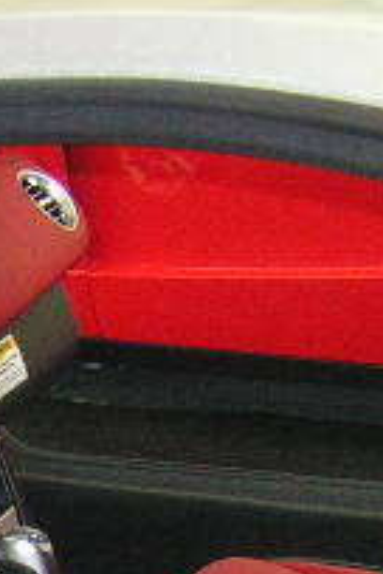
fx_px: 2441
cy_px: 608
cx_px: -152
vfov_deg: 13.2
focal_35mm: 153
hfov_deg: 8.8
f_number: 2.9
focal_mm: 6.1
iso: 400
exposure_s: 1/60.1
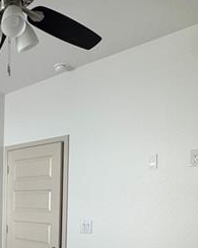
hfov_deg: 31.5
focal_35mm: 43
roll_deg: +0.0
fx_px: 315
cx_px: -11
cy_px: 216
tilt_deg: -2.2
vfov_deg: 40.2
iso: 80
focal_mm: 2.22
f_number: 2.2
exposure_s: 1/99
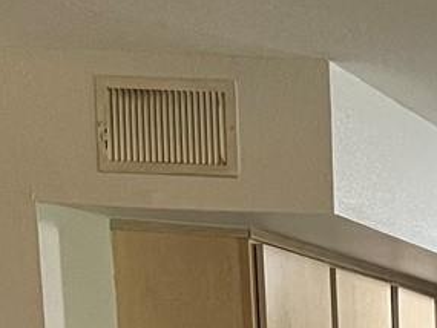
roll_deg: -1.4
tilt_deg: -11.4
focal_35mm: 146
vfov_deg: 9.0
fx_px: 1844
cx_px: 931
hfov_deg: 11.8
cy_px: 820
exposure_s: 1/60
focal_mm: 5.1
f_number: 1.6
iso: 125
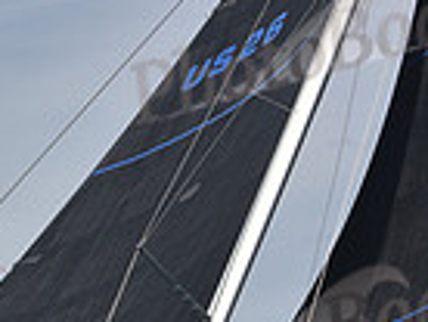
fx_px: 3493
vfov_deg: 5.2
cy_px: 534
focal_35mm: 282
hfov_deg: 7.0
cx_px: -28
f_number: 8
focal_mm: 70
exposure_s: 1/800
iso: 320
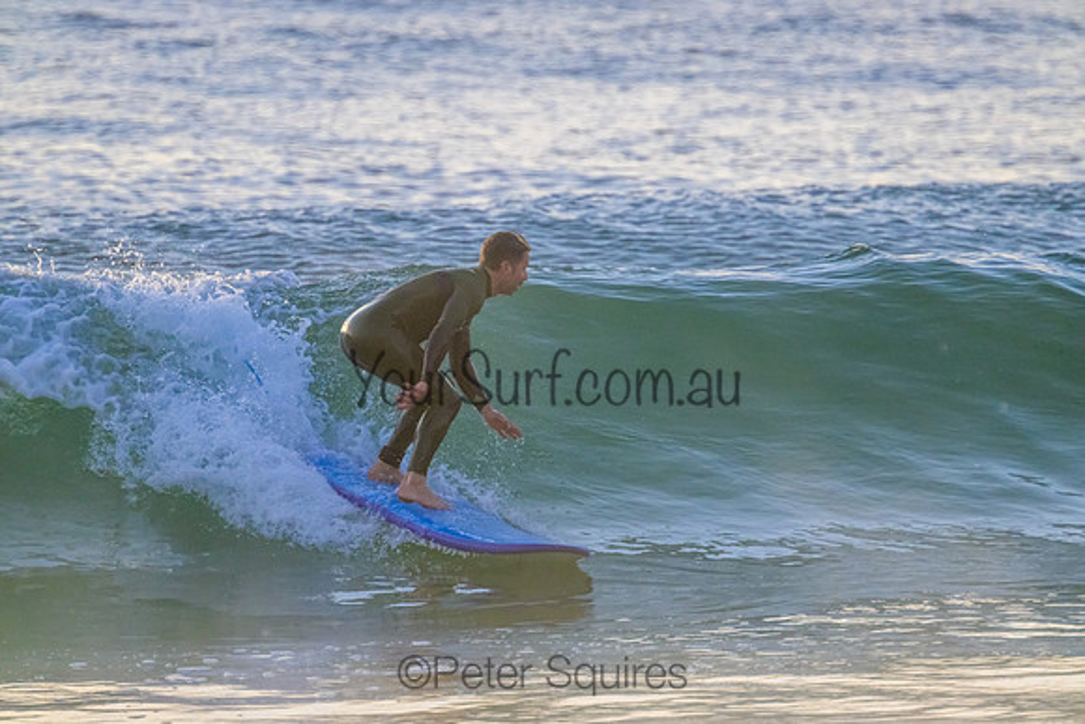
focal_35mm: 800
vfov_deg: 1.7
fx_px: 24116
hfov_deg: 2.6
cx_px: 542
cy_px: 362
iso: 3600
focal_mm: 800
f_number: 11
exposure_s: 1/1600
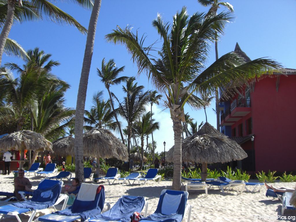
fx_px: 325
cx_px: 148
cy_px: 111
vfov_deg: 37.7
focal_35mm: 38
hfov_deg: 49.0
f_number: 8
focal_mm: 6.2
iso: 64
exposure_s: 1/125
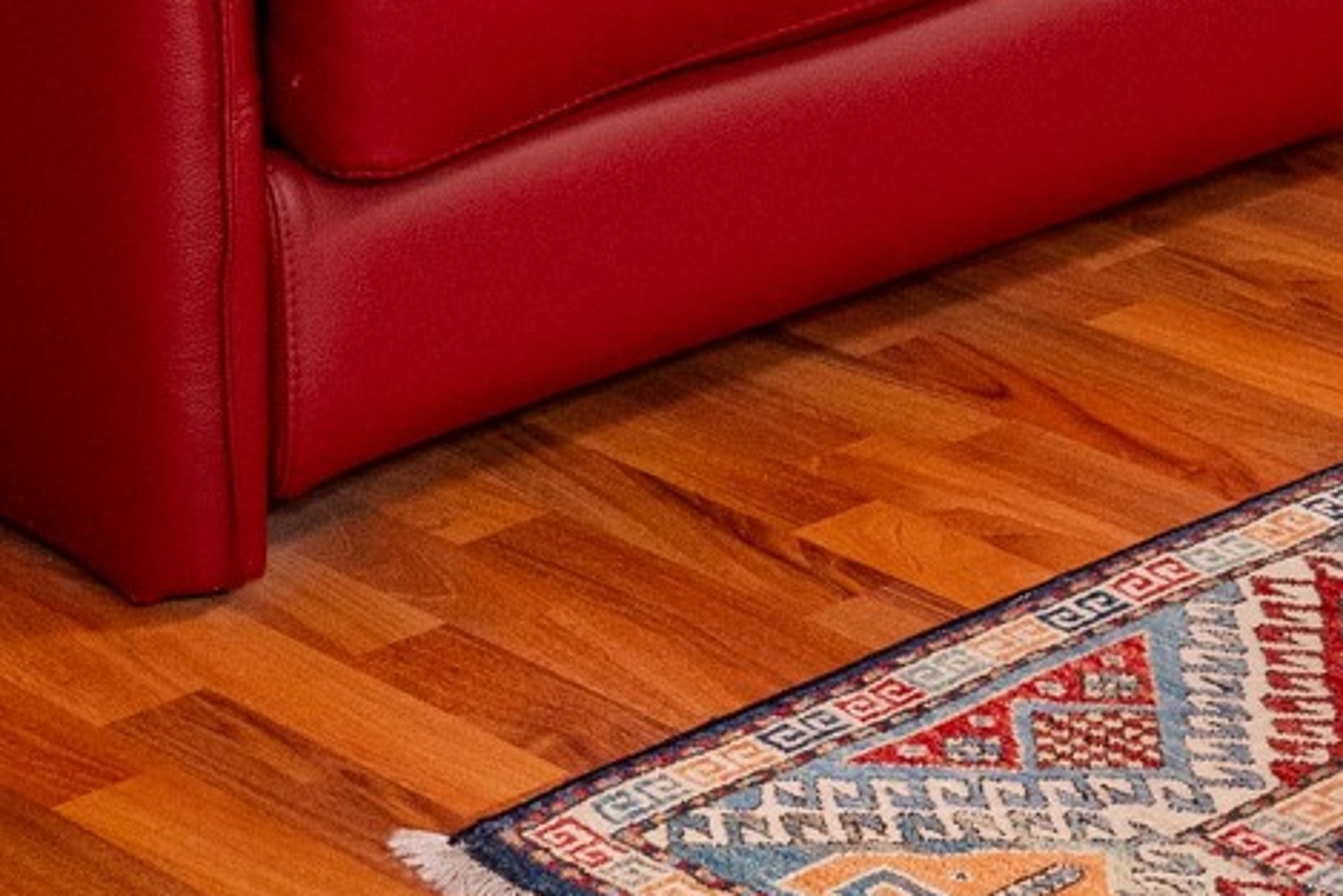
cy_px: -843
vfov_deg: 9.1
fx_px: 5299
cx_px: 2108
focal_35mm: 142
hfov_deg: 13.5
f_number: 4
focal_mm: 26
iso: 1100
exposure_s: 1/60
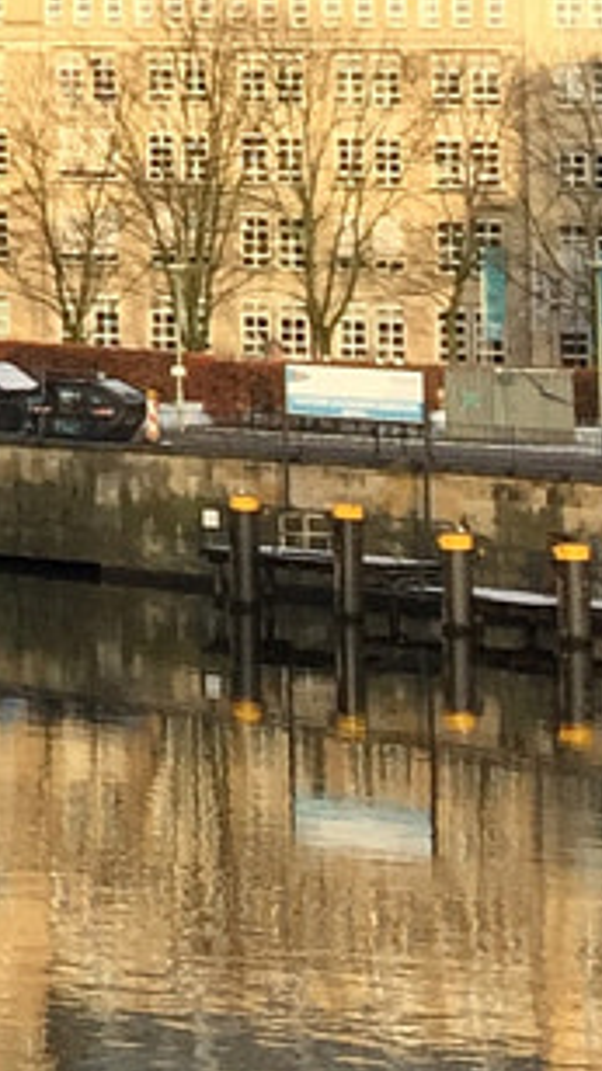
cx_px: -1375
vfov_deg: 12.6
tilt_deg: +7.6
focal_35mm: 164
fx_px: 4659
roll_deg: -2.7
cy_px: -376
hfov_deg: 6.6
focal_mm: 4.15
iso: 32
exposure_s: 1/618
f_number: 2.2
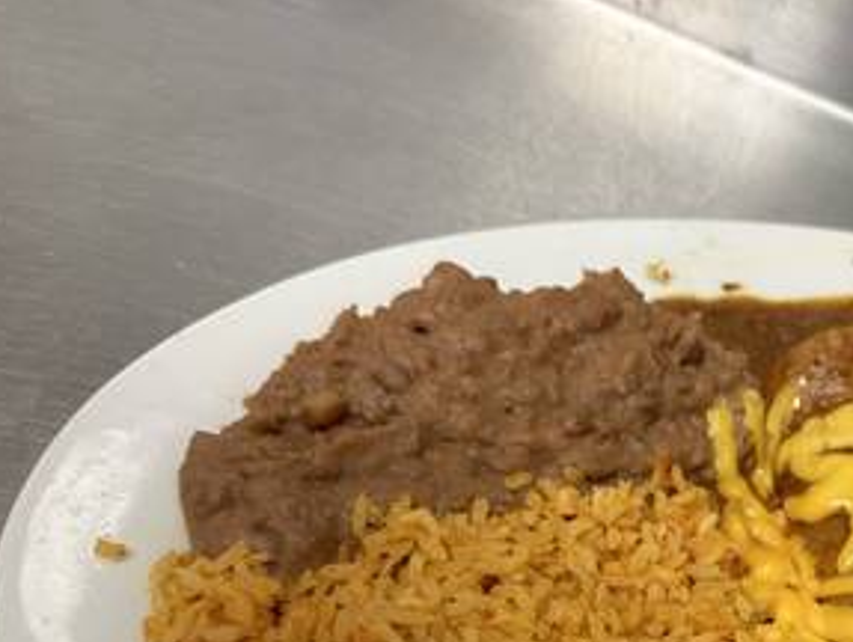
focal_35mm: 49
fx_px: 1209
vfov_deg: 27.9
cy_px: 648
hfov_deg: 36.9
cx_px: 734
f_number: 1.78
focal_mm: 6.86
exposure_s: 1/60
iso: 160
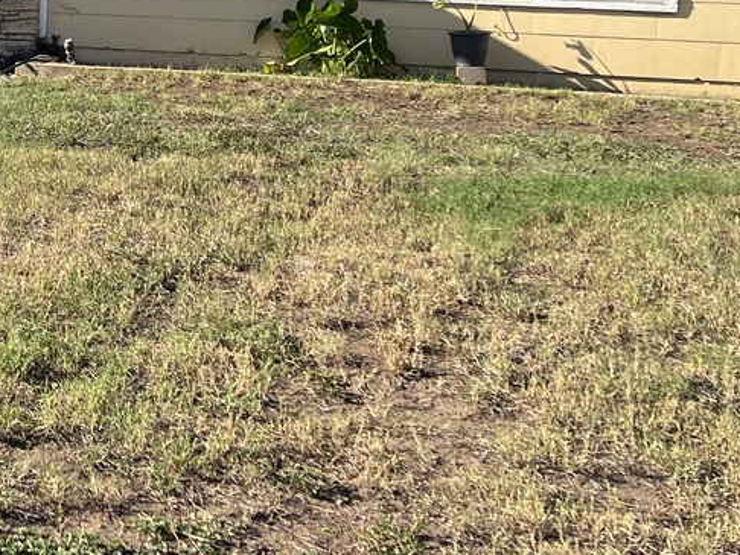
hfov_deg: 23.5
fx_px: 1647
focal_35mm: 77
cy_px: -5
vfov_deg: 18.6
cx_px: -107
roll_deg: -1.7
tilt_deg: -2.0
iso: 50
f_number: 1.5
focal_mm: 5.7
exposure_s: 1/2457
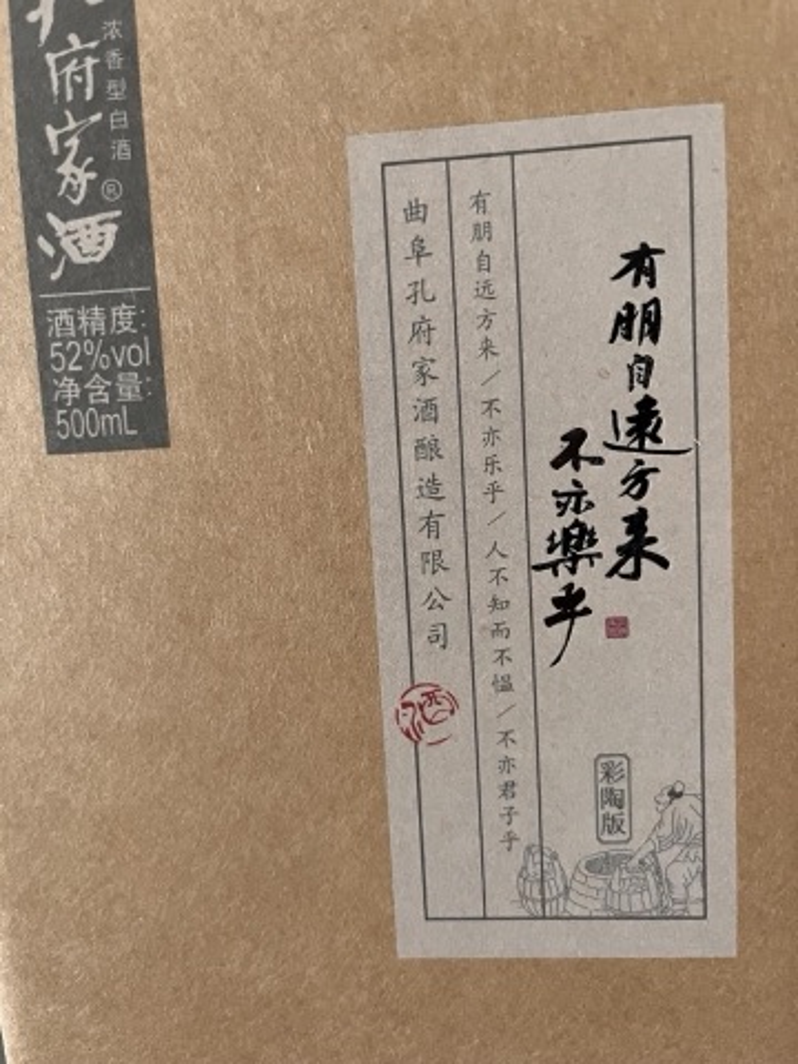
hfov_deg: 53.1
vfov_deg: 67.3
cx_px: 399
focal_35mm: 26
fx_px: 799
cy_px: 532
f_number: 1.6
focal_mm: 5.1
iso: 640
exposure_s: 1/40
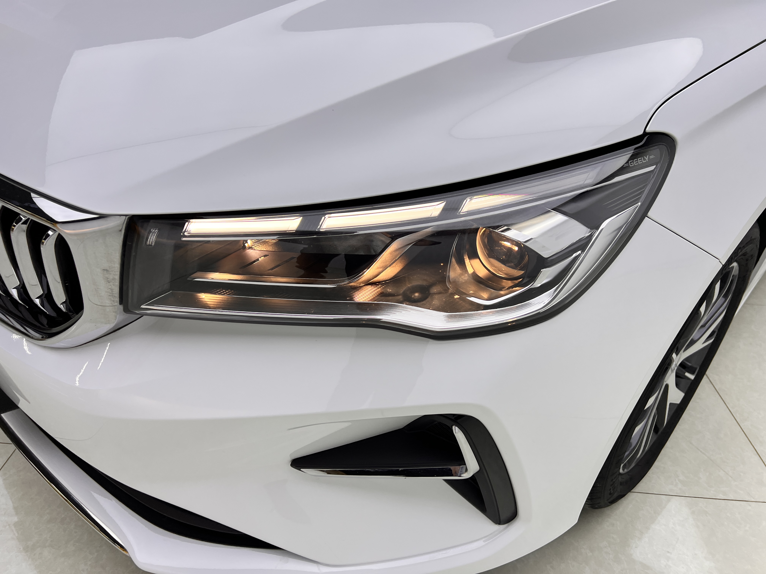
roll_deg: -2.6
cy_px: 287
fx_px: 575
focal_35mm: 26
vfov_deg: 53.1
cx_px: 383
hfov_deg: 67.3
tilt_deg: -34.0
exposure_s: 1/371
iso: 50
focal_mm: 5.7
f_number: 1.5
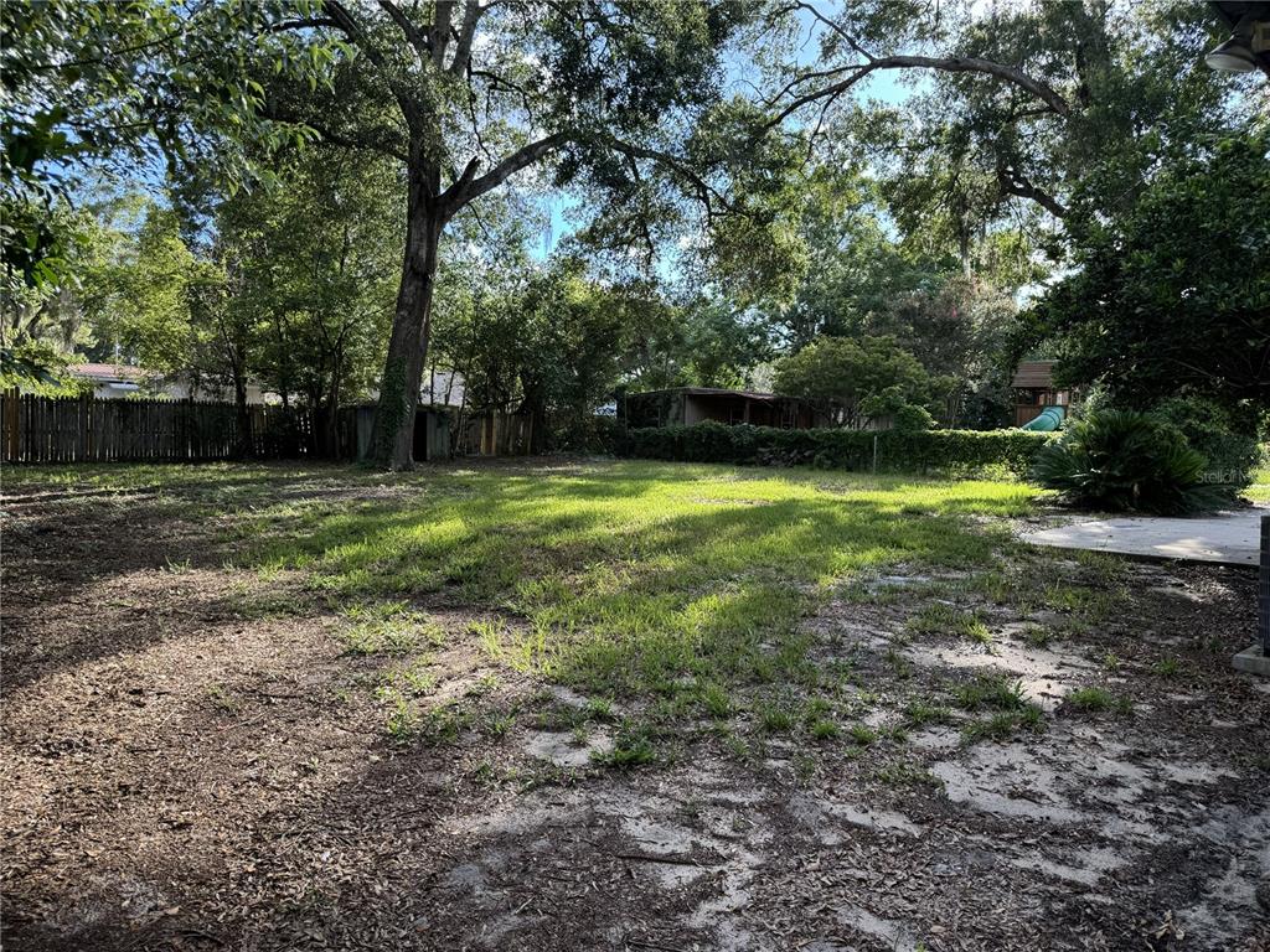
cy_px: 476
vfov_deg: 56.8
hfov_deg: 71.6
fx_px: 881
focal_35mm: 24
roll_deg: -1.3
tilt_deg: -3.2
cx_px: 635
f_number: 1.78
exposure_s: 1/572
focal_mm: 6.76
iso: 80
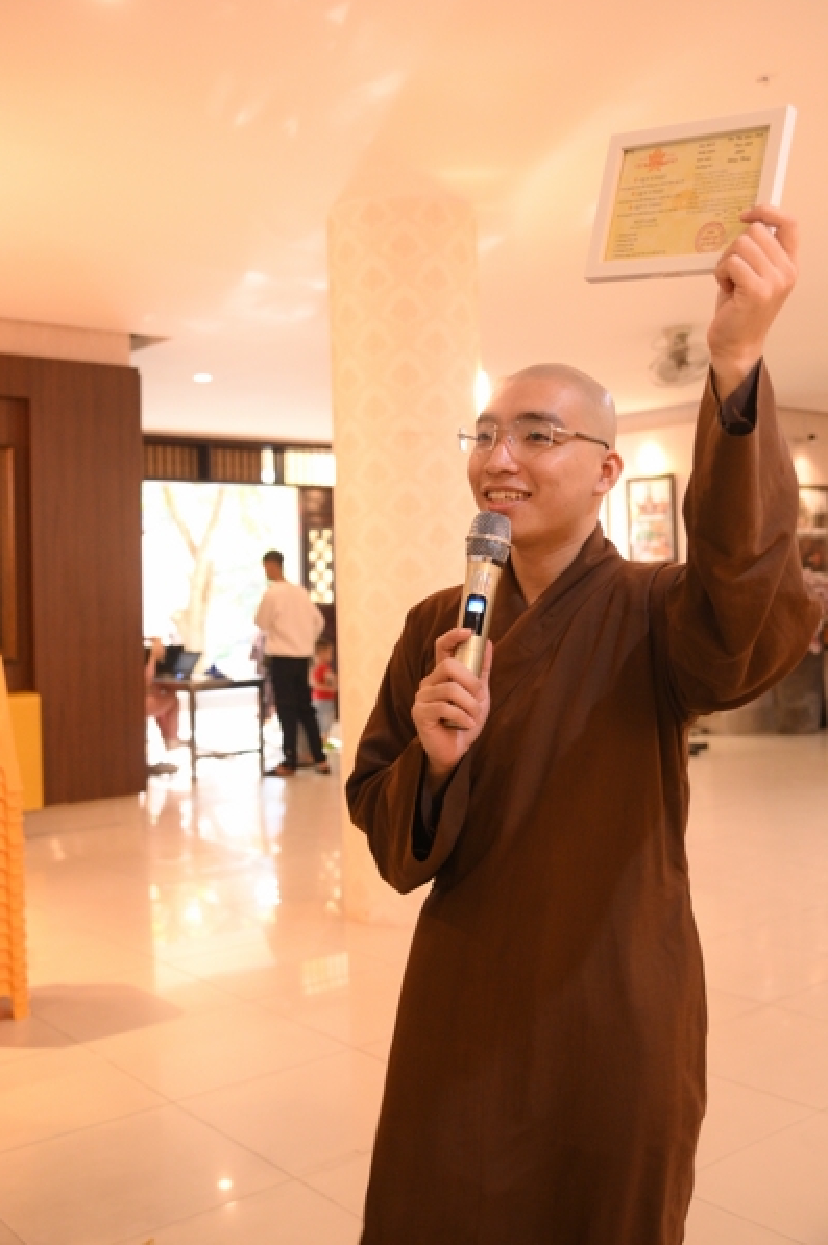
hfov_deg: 35.9
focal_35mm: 37
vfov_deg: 51.9
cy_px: 576
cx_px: 415
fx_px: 1279
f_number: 4
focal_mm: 34
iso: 4000
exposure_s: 1/80
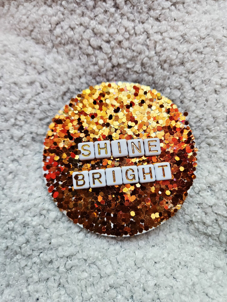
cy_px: 151
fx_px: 201
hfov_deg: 58.9
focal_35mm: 23
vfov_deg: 73.9
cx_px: 114
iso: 160
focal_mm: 5.4
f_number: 1.8
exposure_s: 1/182
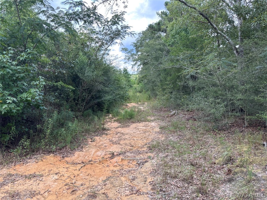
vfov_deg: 56.8
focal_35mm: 24
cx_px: 134
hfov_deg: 71.6
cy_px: 100
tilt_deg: -9.5
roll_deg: +0.8
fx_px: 185
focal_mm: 6.86
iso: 80
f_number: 1.78
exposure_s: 1/646
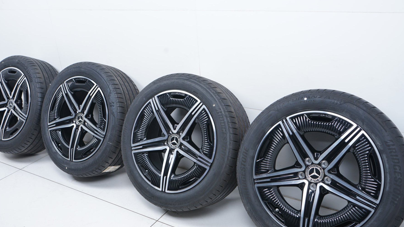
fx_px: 364
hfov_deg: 58.0
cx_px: 198
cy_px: 125
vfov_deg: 34.6
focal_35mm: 34
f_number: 7.1
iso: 250
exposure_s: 1/125
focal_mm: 30
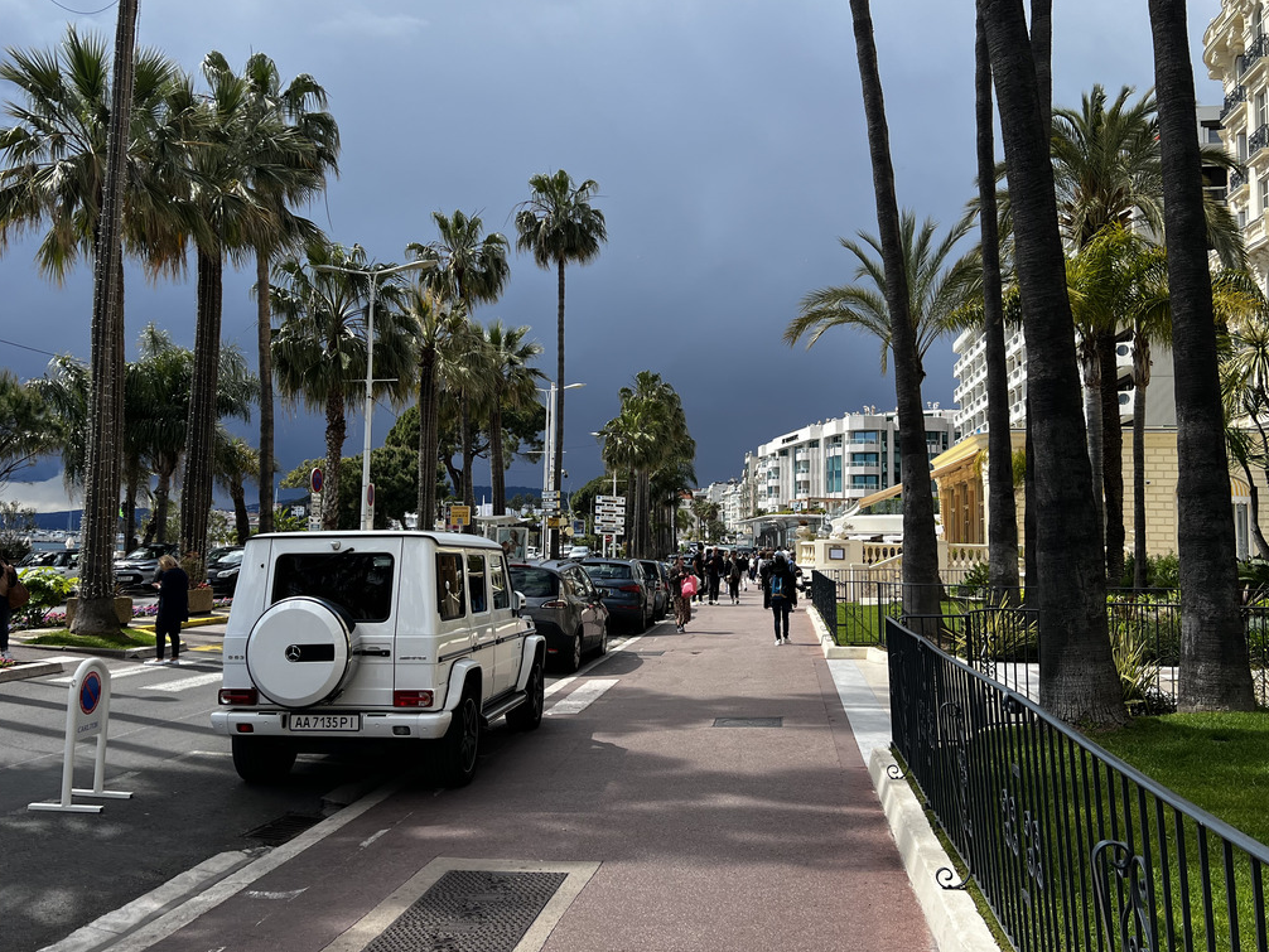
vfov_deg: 45.4
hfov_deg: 58.2
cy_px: 439
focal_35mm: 31
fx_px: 1137
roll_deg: -1.5
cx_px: 566
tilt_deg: +5.8
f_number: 1.5
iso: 50
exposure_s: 1/3165
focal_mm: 5.7
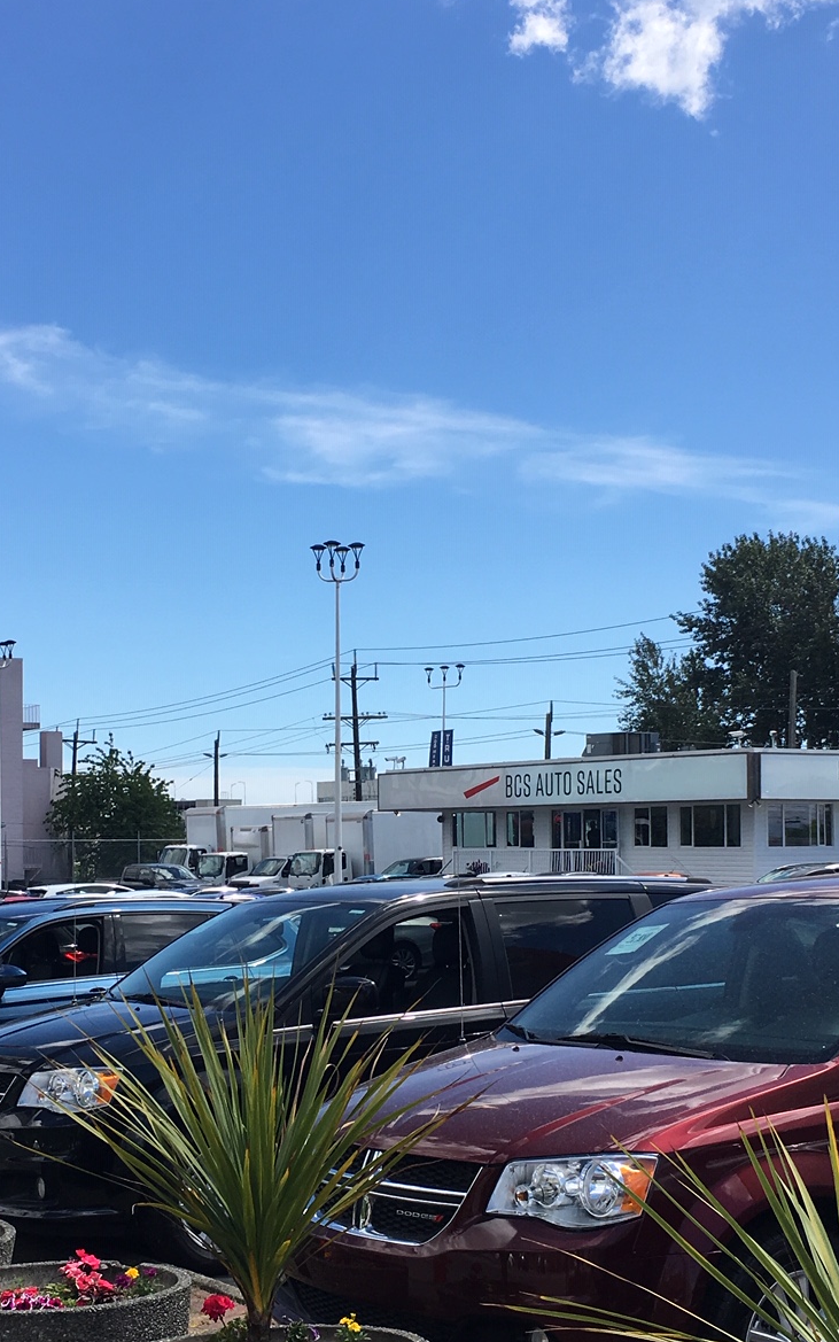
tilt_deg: +2.0
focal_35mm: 53
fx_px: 1938
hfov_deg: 24.4
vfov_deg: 38.1
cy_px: 786
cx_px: 335
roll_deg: +0.7
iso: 25
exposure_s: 1/1326
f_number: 2.2
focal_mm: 4.15
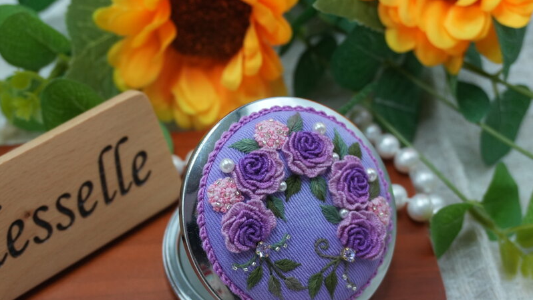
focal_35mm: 59
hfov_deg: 35.6
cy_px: 175
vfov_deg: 20.5
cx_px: 223
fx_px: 829
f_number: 5
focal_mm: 31
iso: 1000
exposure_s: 1/160
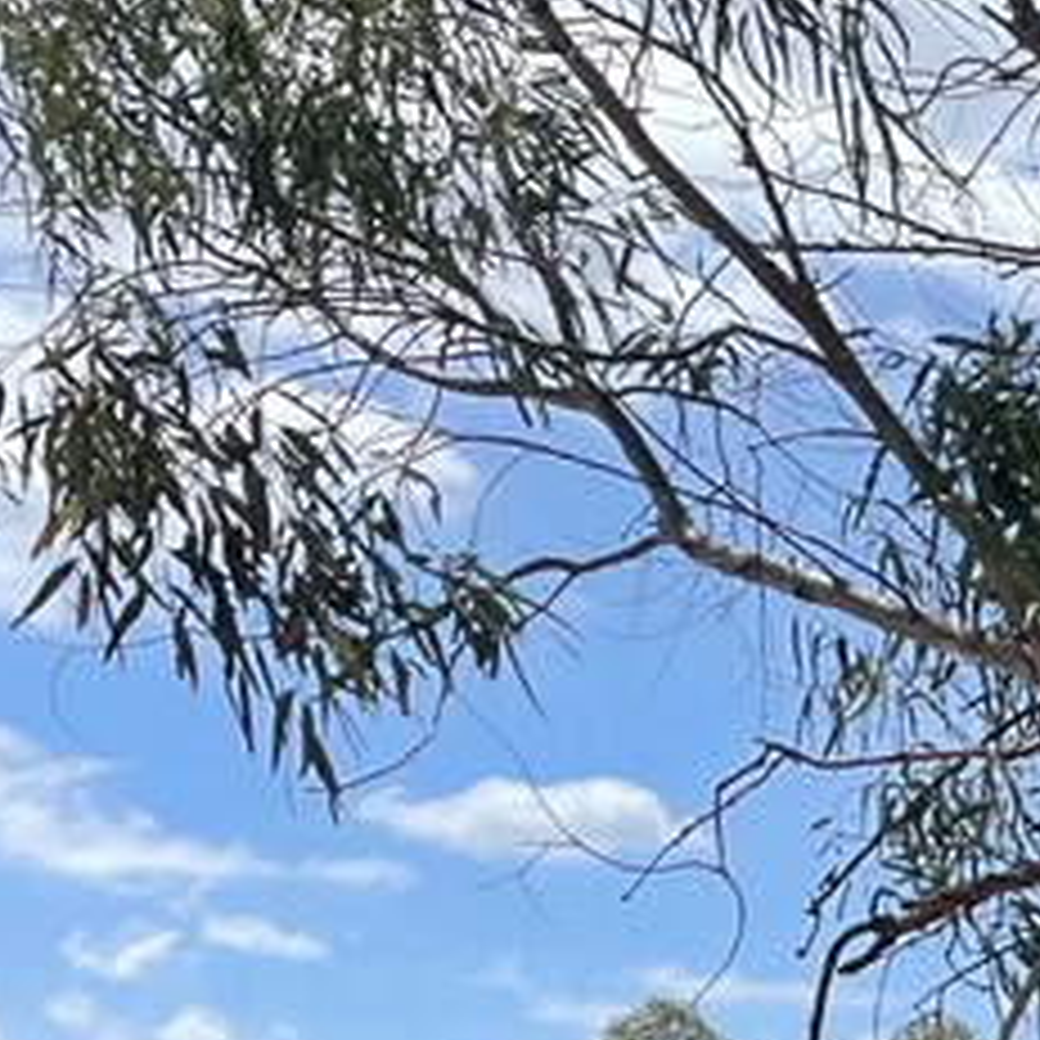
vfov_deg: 15.4
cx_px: 2134
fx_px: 3467
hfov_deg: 14.1
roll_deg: -3.8
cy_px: 1688
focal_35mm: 102
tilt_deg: -2.2
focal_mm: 4.2
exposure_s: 1/3401
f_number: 1.6
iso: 32
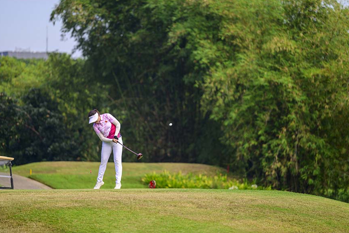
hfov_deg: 9.3
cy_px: 111
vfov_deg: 6.2
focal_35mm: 221
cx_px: 162
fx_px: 2142
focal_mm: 200
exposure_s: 1/1600
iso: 200
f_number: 2.8
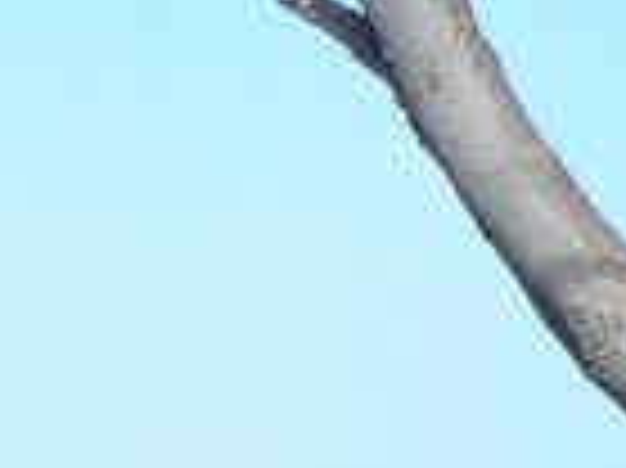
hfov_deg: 6.8
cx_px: -1162
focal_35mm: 265
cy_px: 1508
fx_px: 4788
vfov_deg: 5.2
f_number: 5.6
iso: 80
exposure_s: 1/320
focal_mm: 6
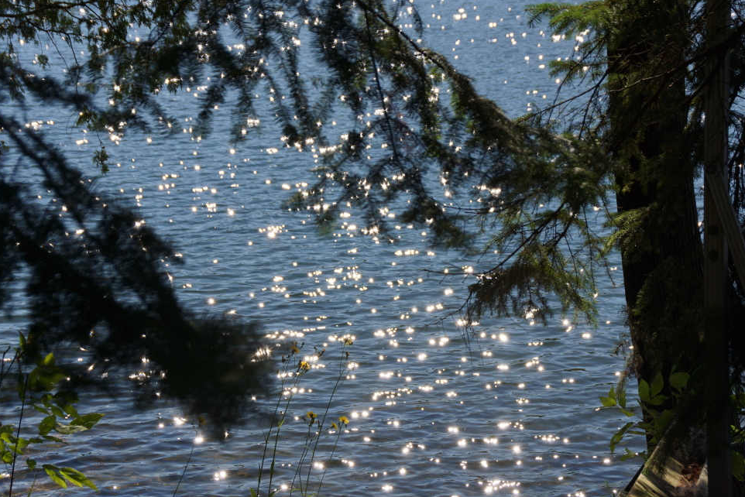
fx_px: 2256
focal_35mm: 109
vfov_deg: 12.6
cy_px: 243
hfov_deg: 18.7
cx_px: 384
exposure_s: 1/200
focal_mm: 70
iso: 100
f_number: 6.3
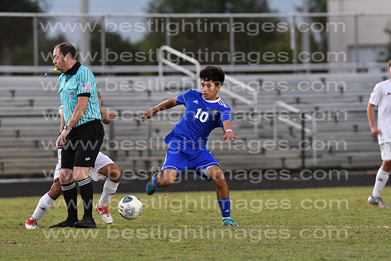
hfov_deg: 4.6
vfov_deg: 3.1
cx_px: 196
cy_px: 130
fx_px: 4888
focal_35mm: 450
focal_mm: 300
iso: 6400
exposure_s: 1/800
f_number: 4
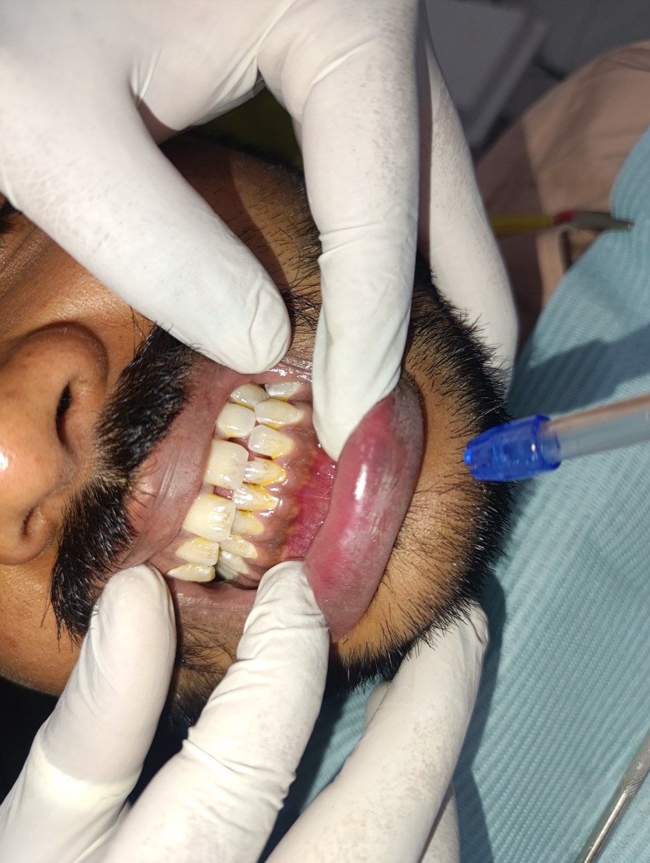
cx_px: 325
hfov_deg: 59.0
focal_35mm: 23
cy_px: 432
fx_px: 575
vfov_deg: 73.9
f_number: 1.6
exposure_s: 1/100
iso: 250
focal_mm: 6.14
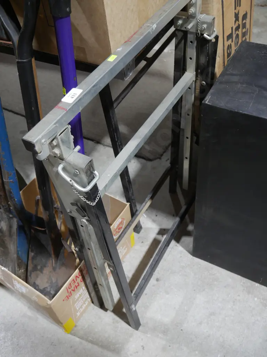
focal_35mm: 34
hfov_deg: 41.8
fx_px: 350
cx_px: 134
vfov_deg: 54.0
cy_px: 178
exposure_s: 1/60
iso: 800
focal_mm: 17
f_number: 4
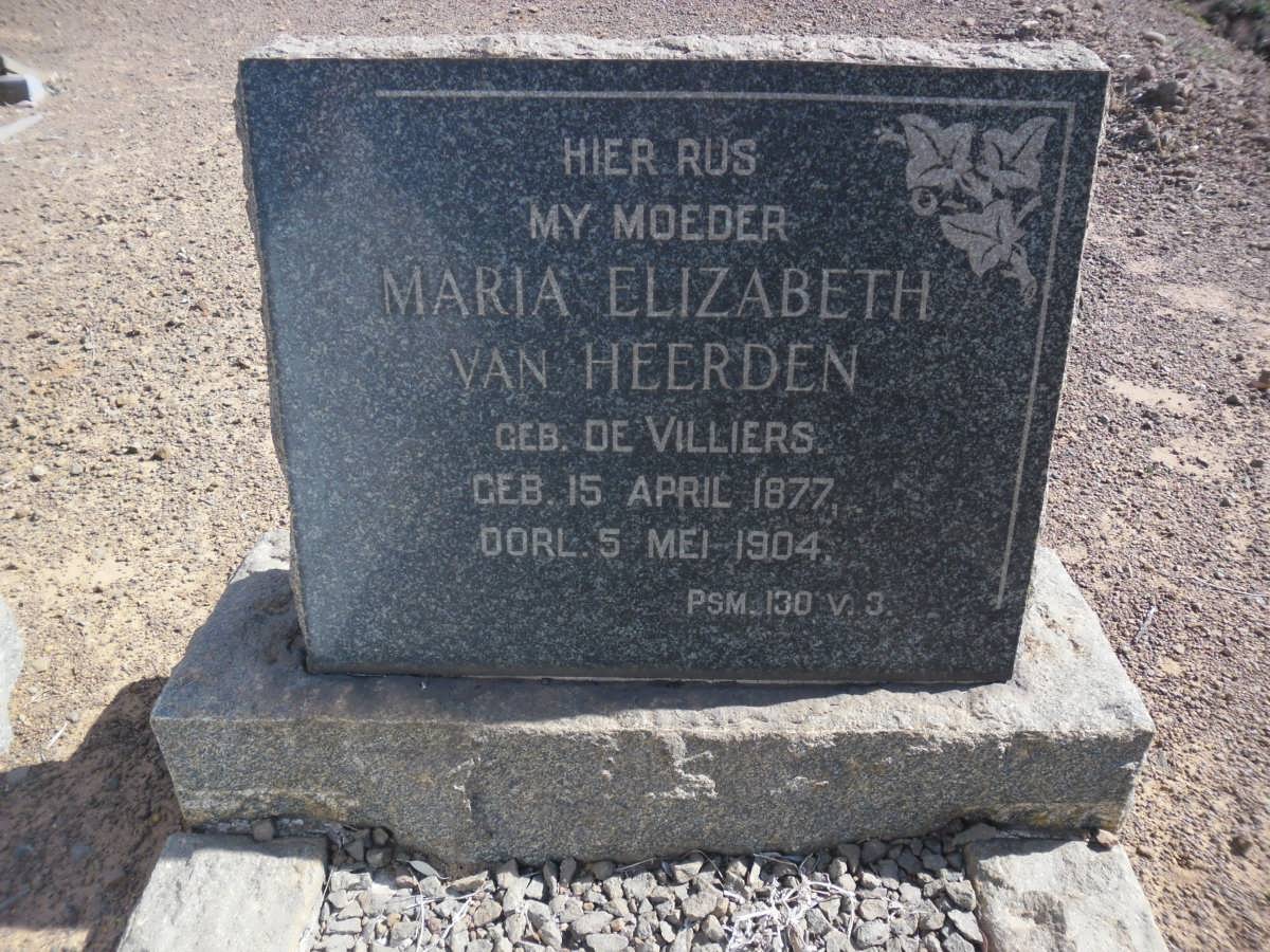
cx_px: 635
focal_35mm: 27
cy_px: 476
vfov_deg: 51.4
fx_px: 991
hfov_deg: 65.3
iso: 80
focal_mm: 4.9
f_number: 3.5
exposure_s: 1/378
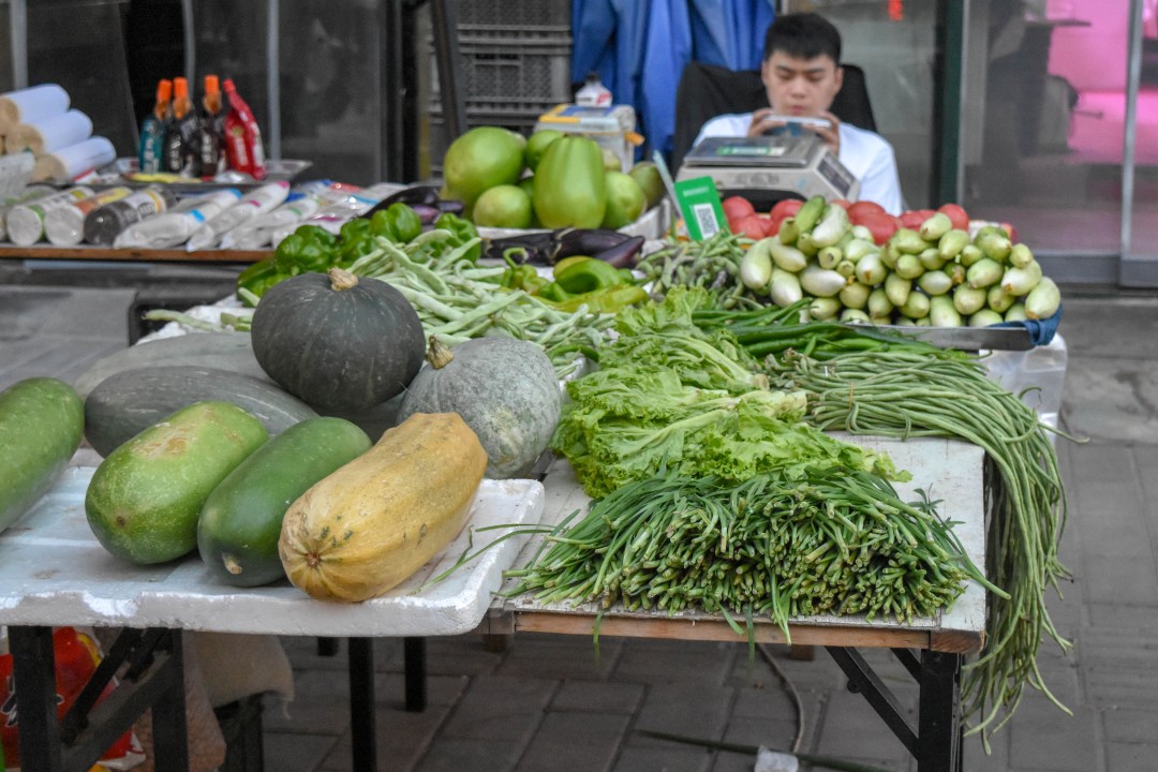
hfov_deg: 33.4
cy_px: 386
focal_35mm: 60
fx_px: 1930
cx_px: 579
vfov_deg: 22.6
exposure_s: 1/500
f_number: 5
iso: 2800
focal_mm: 40
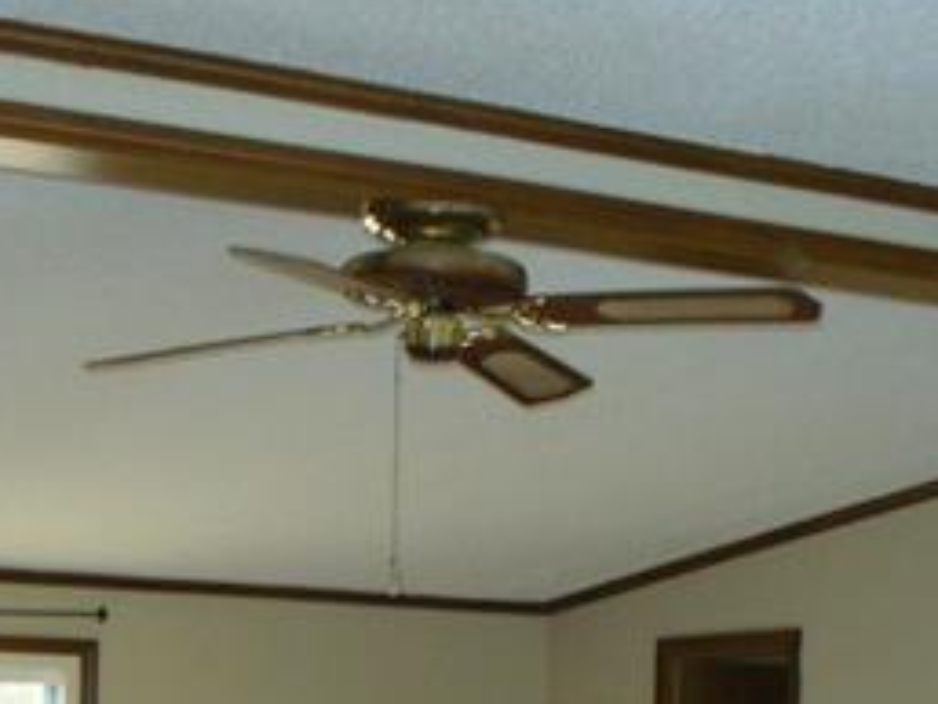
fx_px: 2494
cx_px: 190
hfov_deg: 21.1
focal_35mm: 92
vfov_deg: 15.5
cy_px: 861
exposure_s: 1/30
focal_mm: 6.1
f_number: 2.8
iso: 200
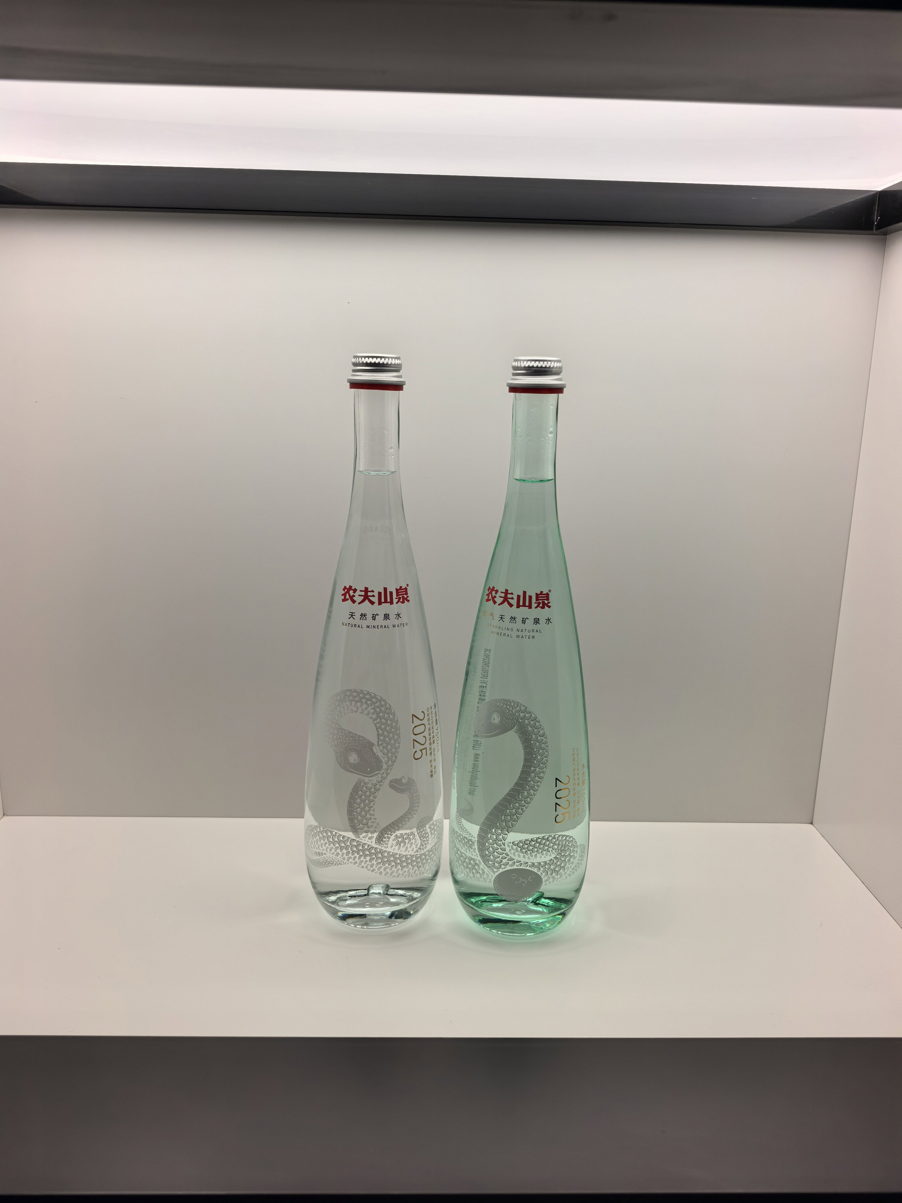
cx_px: 451
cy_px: 602
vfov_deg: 71.6
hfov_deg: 56.8
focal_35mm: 24
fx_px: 834
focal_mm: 6.98
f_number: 2
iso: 50
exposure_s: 1/195
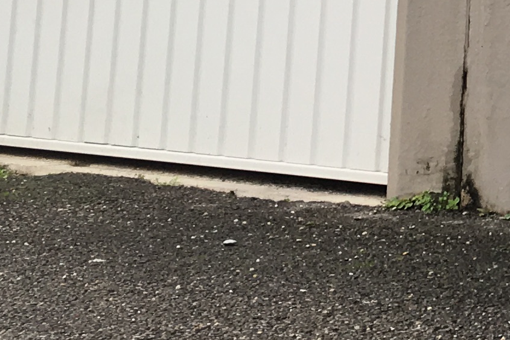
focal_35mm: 144
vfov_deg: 8.9
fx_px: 2039
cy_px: -387
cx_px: 912
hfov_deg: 12.9
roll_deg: -0.3
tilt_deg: +7.2
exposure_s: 1/115
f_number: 2.2
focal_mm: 4.15
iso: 25
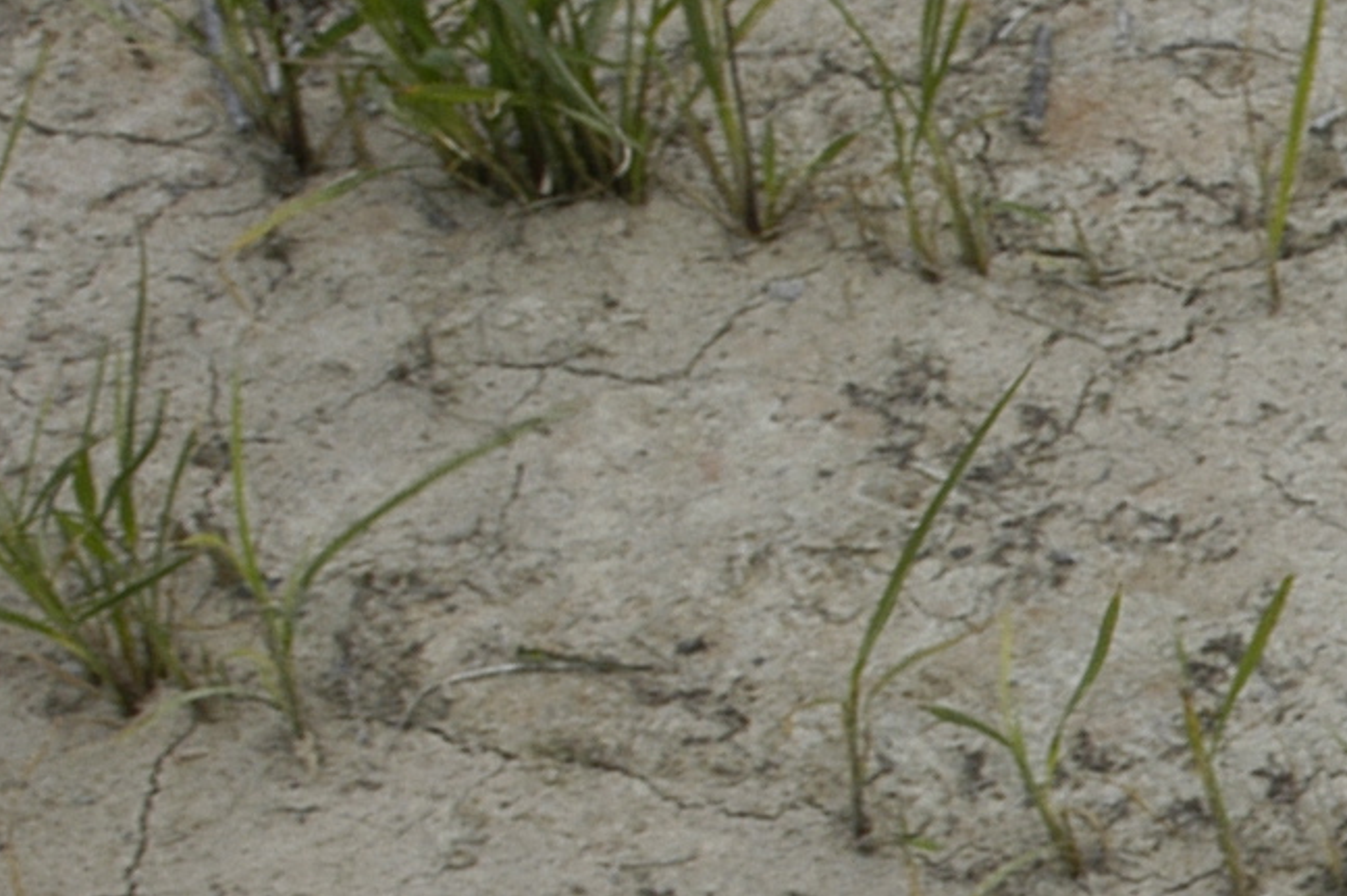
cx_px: 2869
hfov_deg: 9.7
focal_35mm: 195
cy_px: 1096
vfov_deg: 7.0
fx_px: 7290
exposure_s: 1/45
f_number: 22
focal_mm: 28
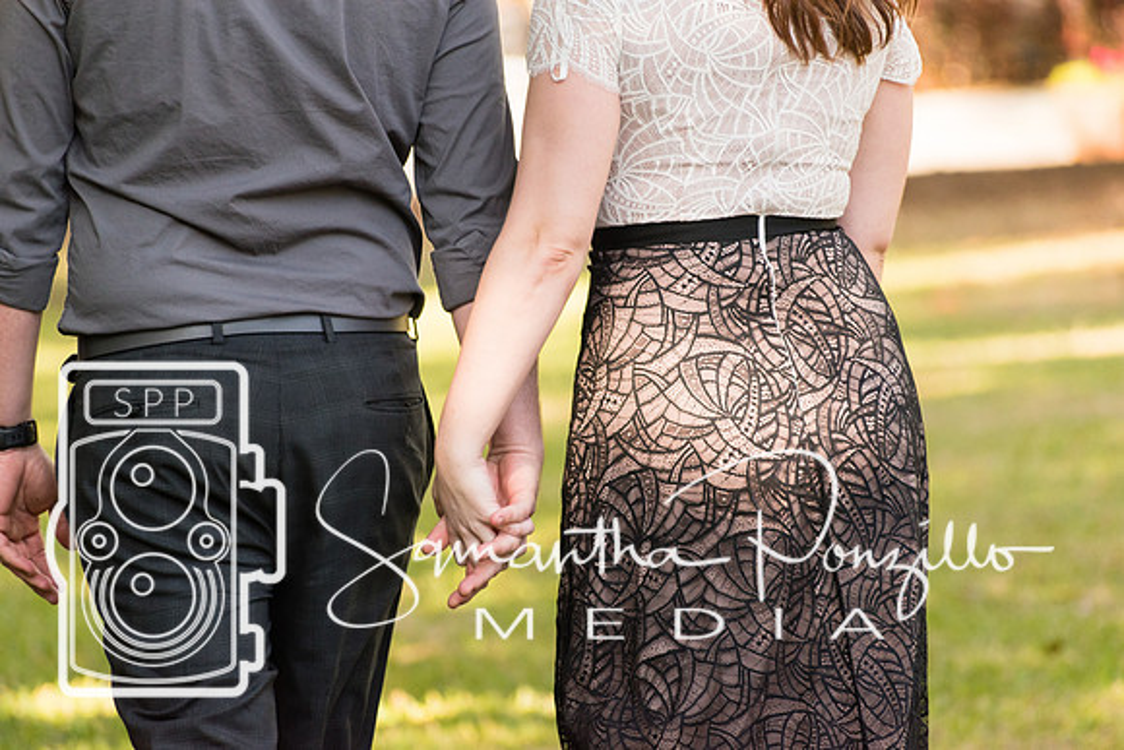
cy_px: 375
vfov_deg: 3.1
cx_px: 562
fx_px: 14053
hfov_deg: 4.6
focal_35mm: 450
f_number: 6.3
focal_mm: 300
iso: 800
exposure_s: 1/500
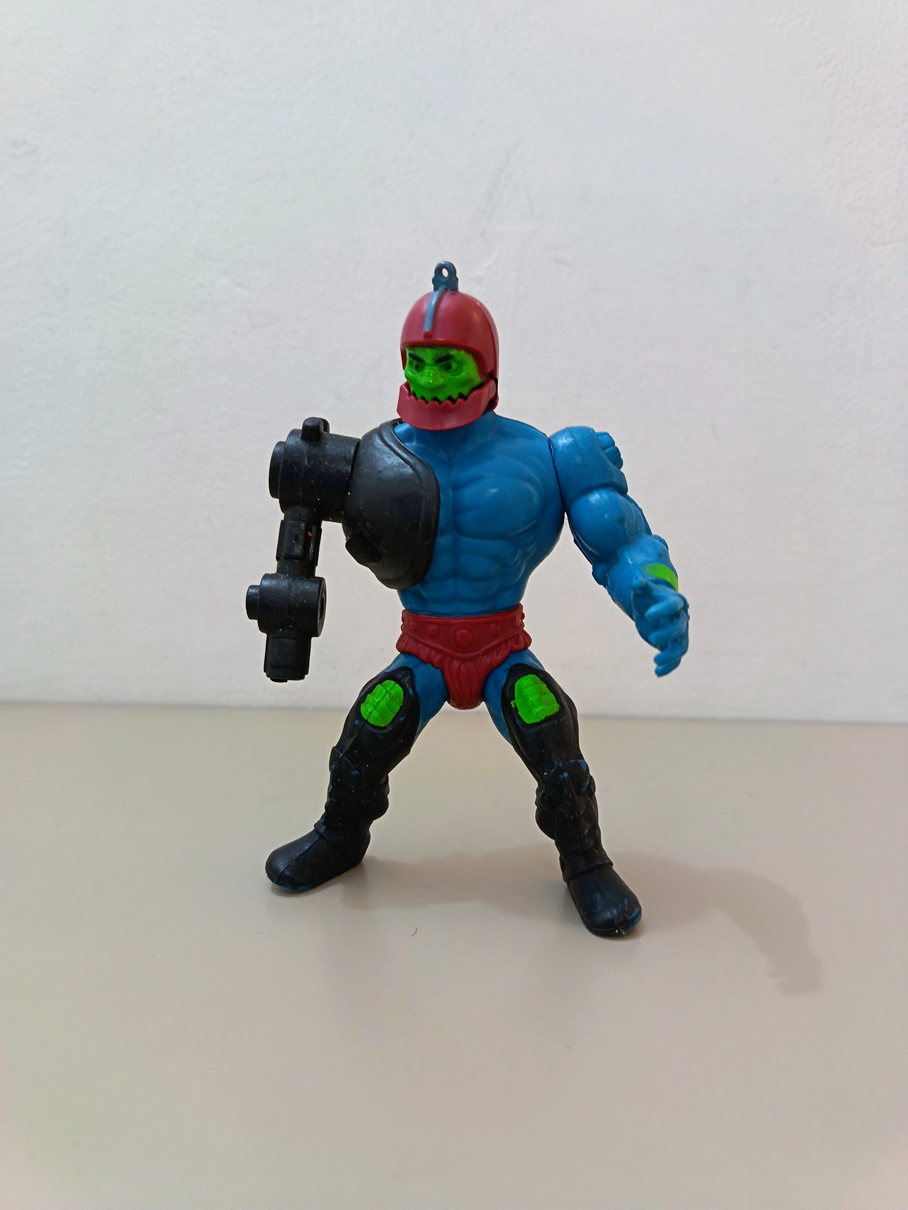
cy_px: 605
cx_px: 454
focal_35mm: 24
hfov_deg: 56.8
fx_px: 839
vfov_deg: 71.6
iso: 2862
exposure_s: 1/33.3
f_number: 1.75
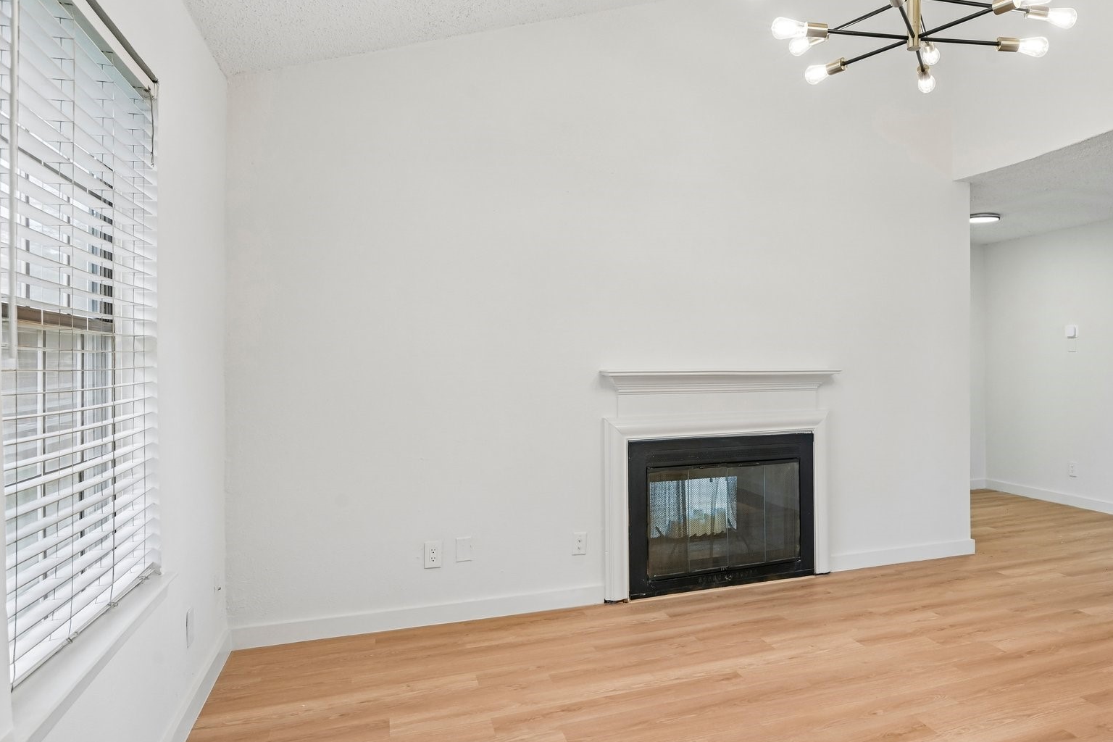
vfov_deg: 53.1
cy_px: 349
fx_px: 742
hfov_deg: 71.7
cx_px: 737
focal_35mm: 24
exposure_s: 1/60
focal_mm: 18
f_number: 8
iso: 400
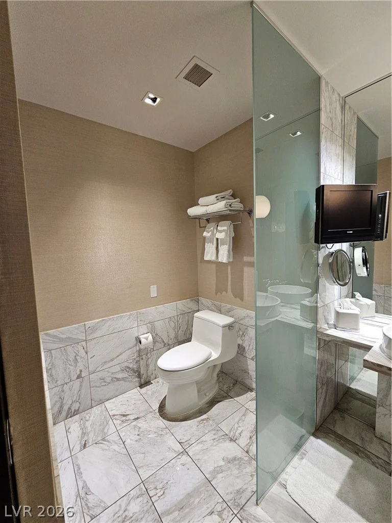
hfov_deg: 89.9
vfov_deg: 106.2
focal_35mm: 13
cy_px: 262
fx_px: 196
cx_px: 196
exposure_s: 1/60
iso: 320
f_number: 2.2
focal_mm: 2.2
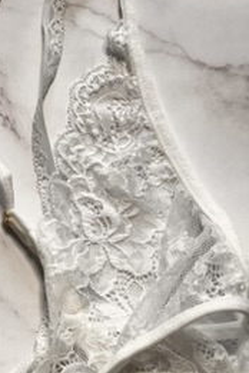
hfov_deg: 12.8
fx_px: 1100
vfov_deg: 17.1
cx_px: -3
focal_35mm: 106
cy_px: 590
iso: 32
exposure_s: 1/121
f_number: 1.5
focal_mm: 5.7
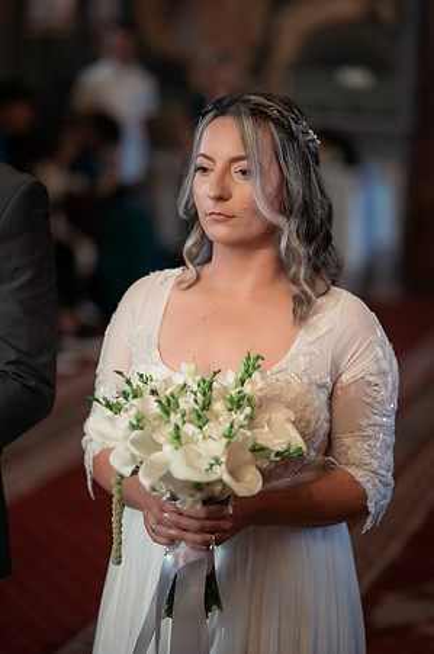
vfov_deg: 23.9
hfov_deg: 16.0
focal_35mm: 85
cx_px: 217
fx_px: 1541
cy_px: 327
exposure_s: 1/200
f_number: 1.8
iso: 1600
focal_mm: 85
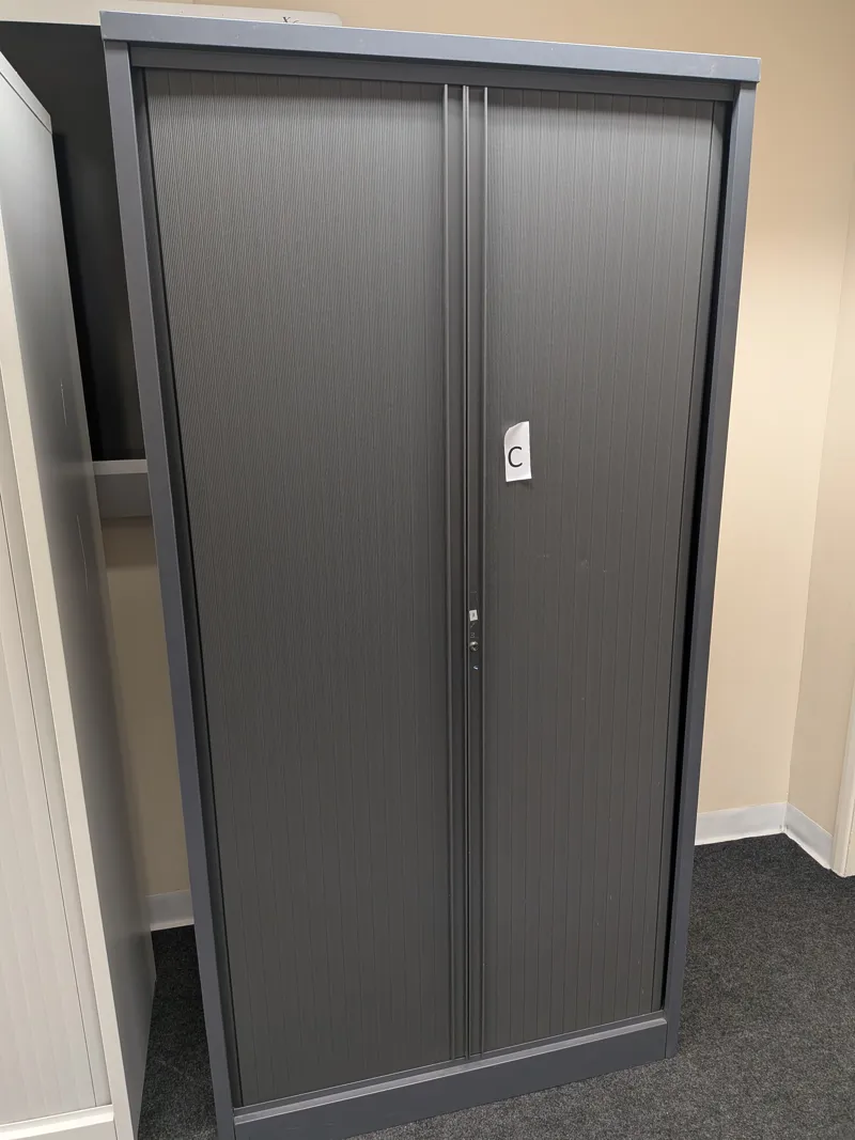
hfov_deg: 56.8
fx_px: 791
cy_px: 570
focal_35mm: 24
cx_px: 428
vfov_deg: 71.6
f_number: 1.7
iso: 130
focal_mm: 4.53
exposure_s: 1/25
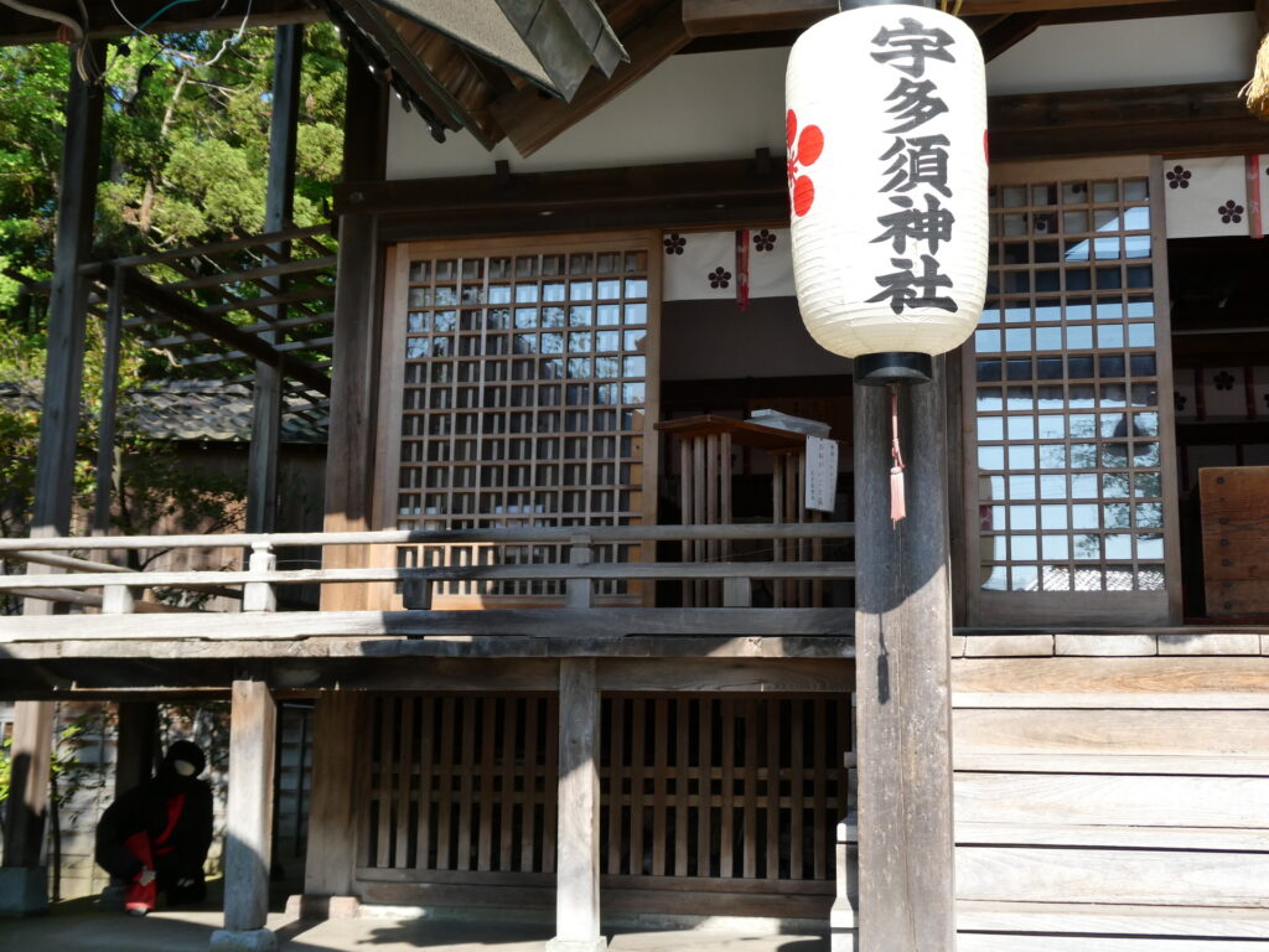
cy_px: 476
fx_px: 1613
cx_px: 634
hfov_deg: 42.9
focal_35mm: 44
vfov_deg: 32.9
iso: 80
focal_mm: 7.8
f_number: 3.9
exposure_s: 1/320
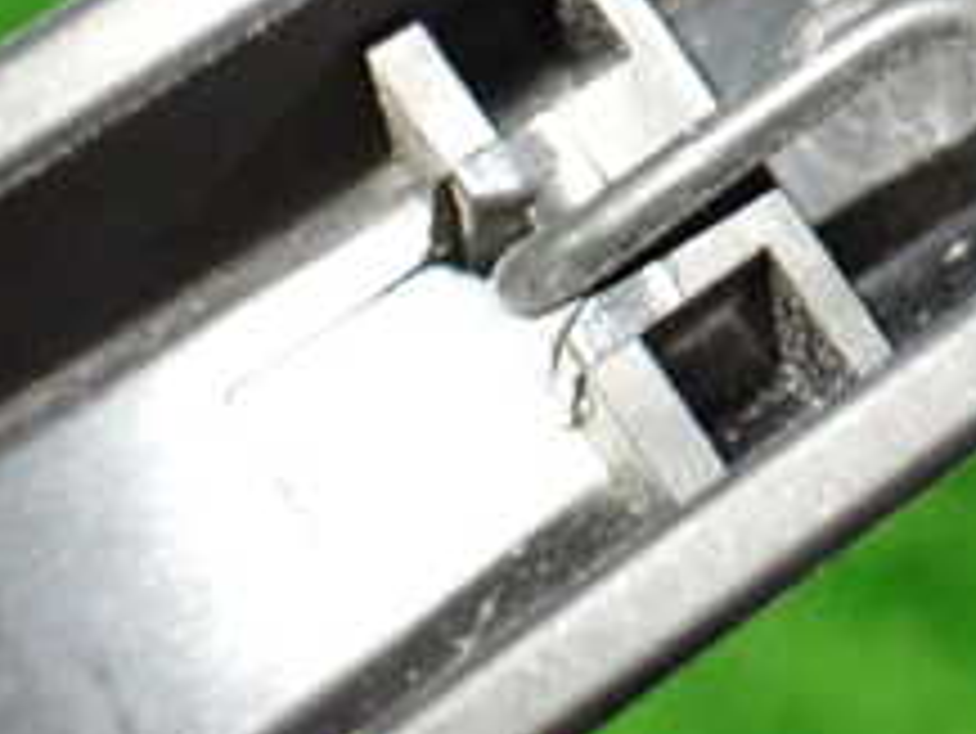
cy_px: -203
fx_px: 2341
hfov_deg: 21.1
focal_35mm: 83
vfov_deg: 16.8
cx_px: 1309
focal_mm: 5.4
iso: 800
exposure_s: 1/50
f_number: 2.3
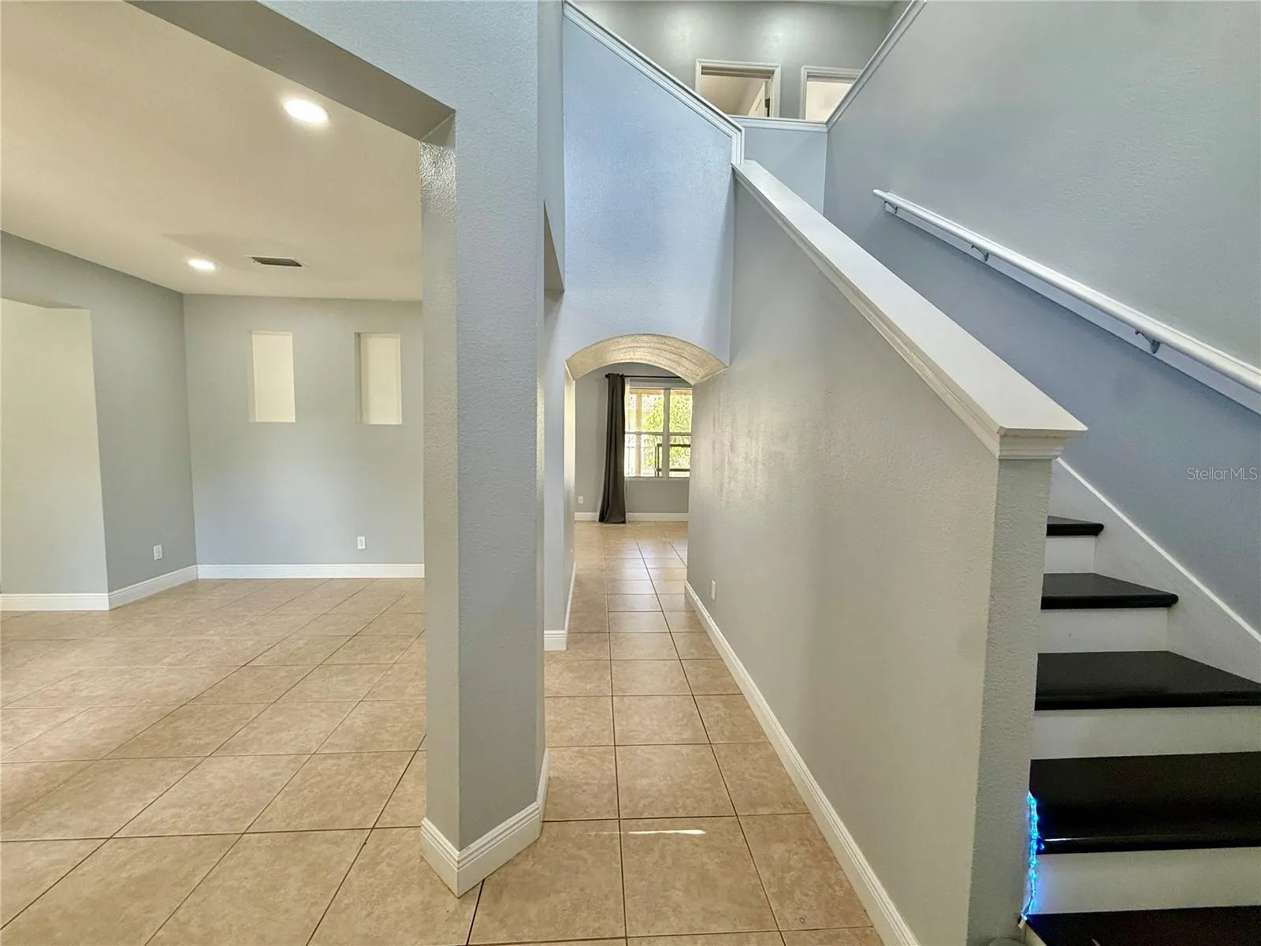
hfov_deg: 102.1
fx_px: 510
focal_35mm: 14
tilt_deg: -4.2
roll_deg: -0.7
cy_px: 473
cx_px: 630
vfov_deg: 85.7
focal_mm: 2.22
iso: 200
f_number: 2.2
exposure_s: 1/120
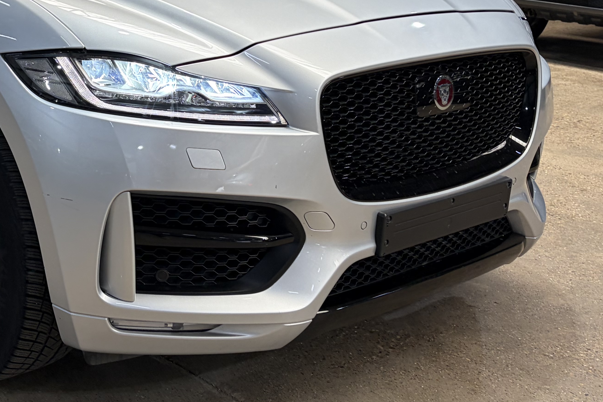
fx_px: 988
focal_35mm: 59
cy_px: 53
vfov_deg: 22.5
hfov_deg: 32.9
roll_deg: -2.4
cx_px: 114
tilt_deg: -8.2
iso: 64
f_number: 1.6
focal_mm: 5.96
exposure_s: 1/84
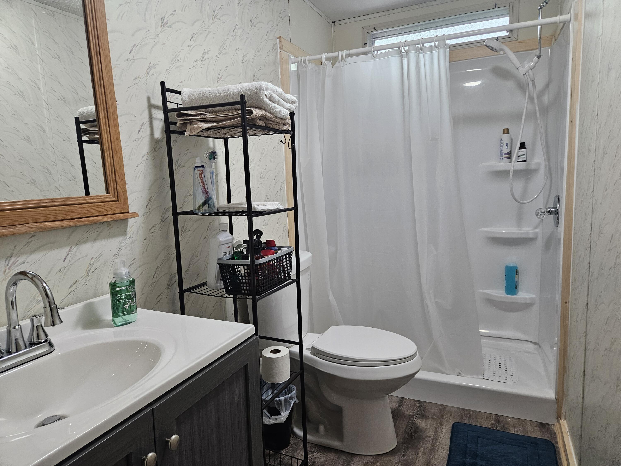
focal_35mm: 23
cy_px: 233
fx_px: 413
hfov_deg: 73.9
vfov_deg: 58.9
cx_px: 310
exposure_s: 1/120
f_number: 1.8
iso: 320
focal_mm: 5.4
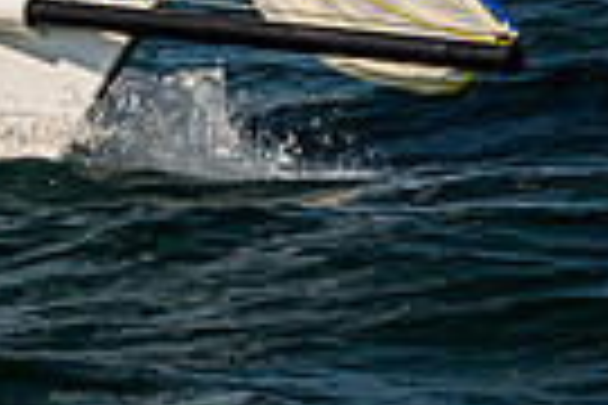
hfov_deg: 2.8
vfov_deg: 1.9
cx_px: -638
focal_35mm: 740
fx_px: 12497
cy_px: -507
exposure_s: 1/3200
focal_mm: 145
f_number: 8
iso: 500
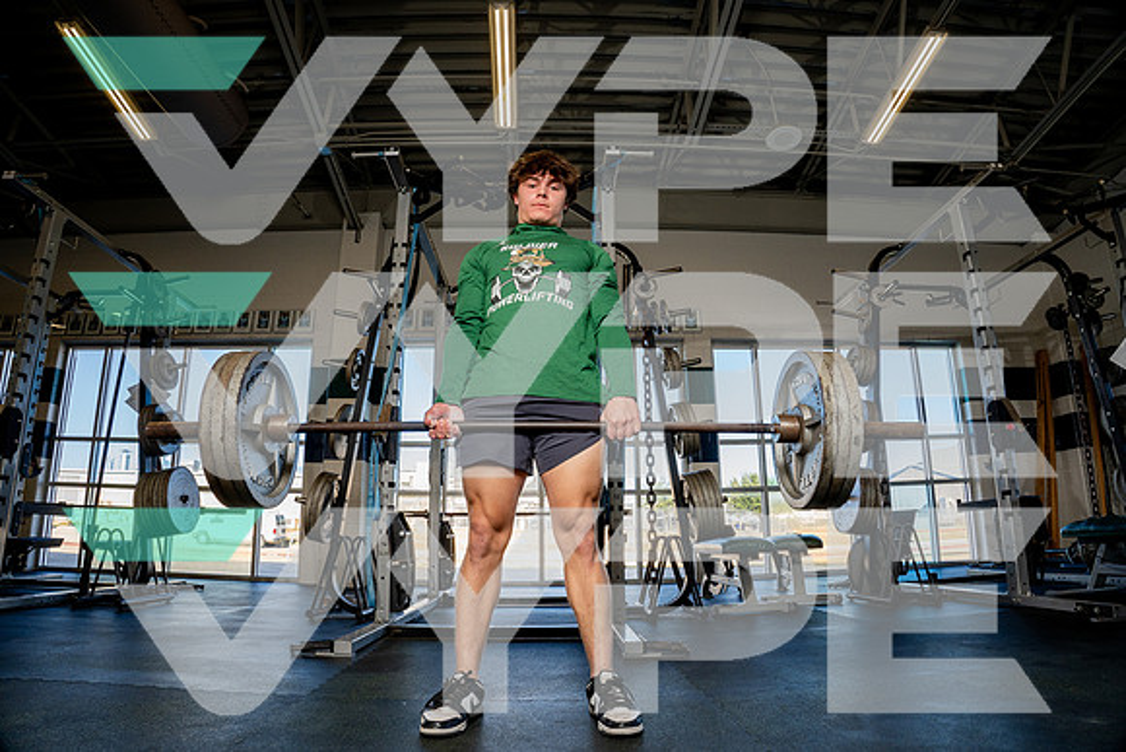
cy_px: 376
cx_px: 563
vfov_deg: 61.0
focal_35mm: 20
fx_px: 638
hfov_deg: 82.9
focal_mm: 20
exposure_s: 1/200
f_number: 7.1
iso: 800
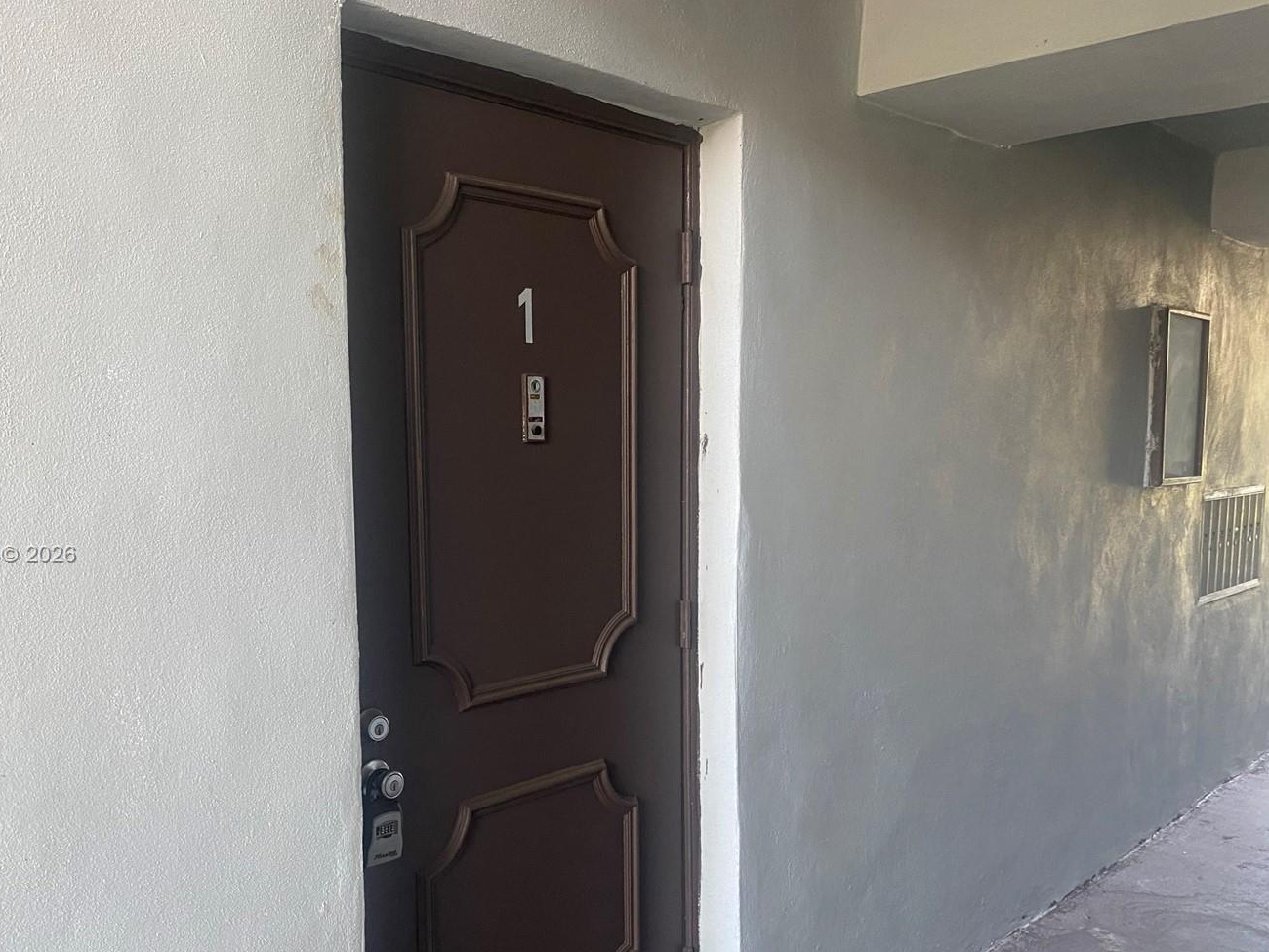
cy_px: 556
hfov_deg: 56.6
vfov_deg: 44.0
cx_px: 553
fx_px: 1173
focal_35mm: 32
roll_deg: +1.3
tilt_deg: -6.5
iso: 160
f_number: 1.8
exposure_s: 1/60
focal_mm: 4.25
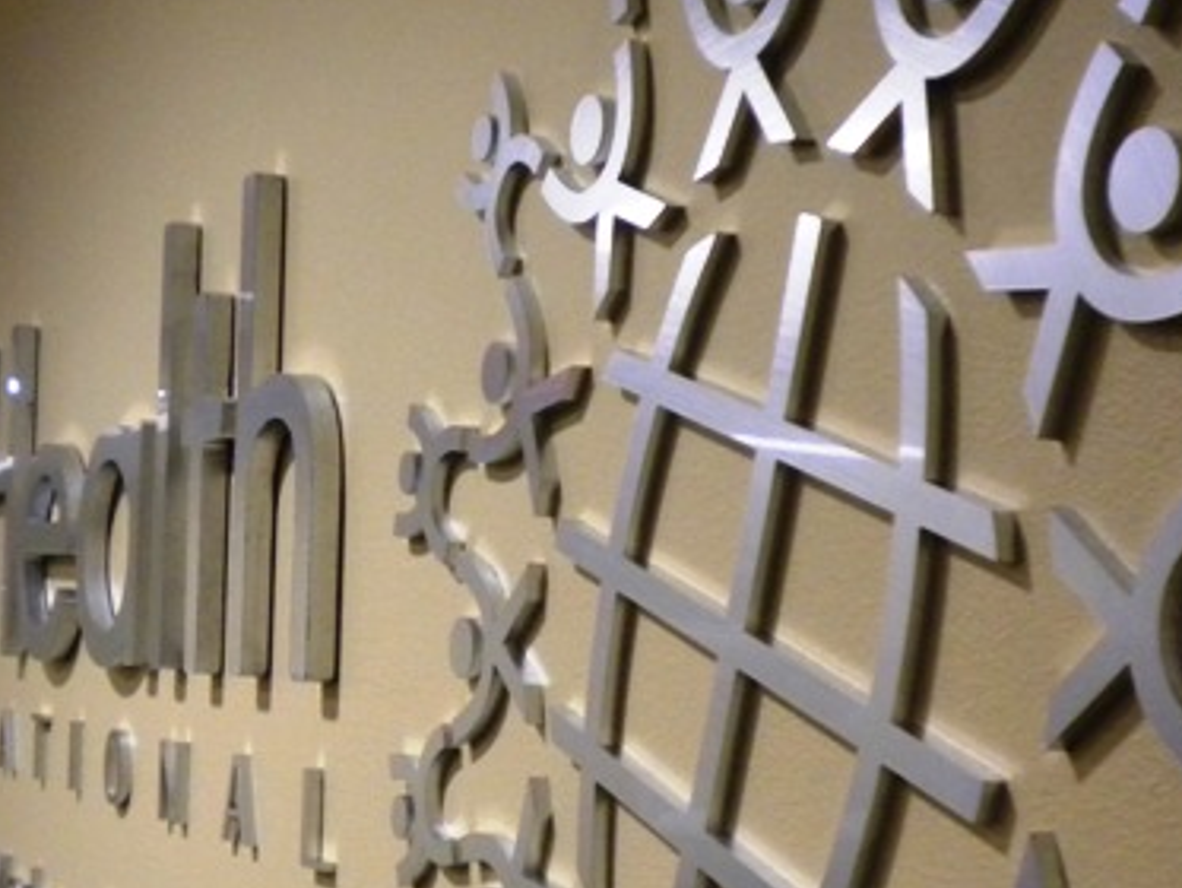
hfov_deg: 31.8
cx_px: 368
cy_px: 615
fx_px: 2049
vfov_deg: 24.3
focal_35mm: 60
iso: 400
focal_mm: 6.3
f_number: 3.1
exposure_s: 1/50.6
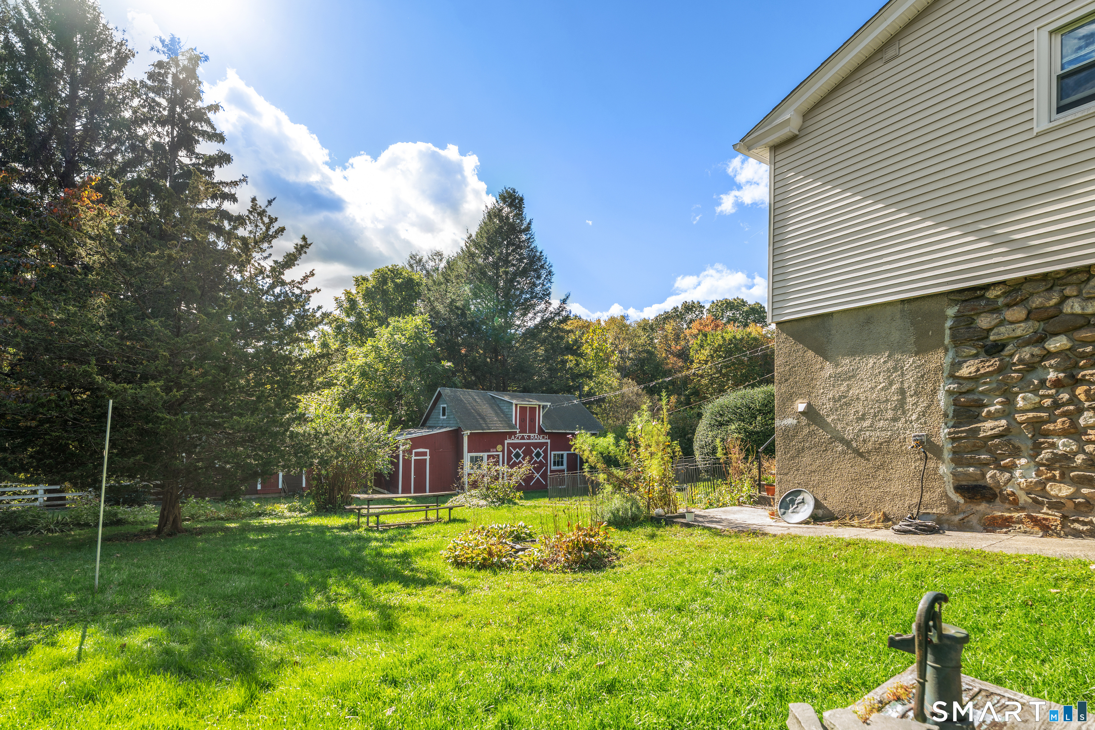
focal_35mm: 16
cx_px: 548
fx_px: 487
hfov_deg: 96.7
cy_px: 365
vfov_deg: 73.7
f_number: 5.6
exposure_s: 1/40
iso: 80
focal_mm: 16
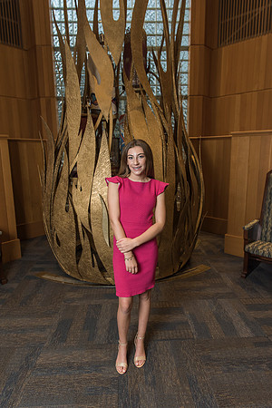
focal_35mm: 24
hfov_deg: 53.1
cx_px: 136
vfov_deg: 73.7
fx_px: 272
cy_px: 204
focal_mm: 24
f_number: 4
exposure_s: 1/200
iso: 800
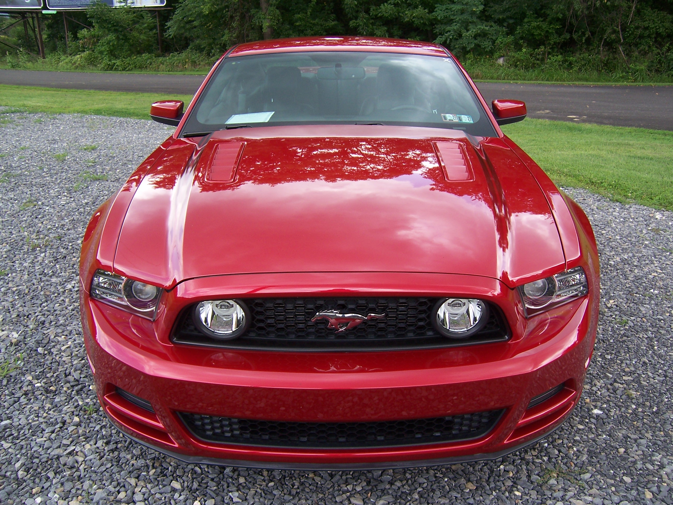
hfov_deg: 55.4
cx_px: 336
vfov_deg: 42.9
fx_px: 642
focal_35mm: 33
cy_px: 252
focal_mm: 5.5
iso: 80
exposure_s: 1/180
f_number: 3.4
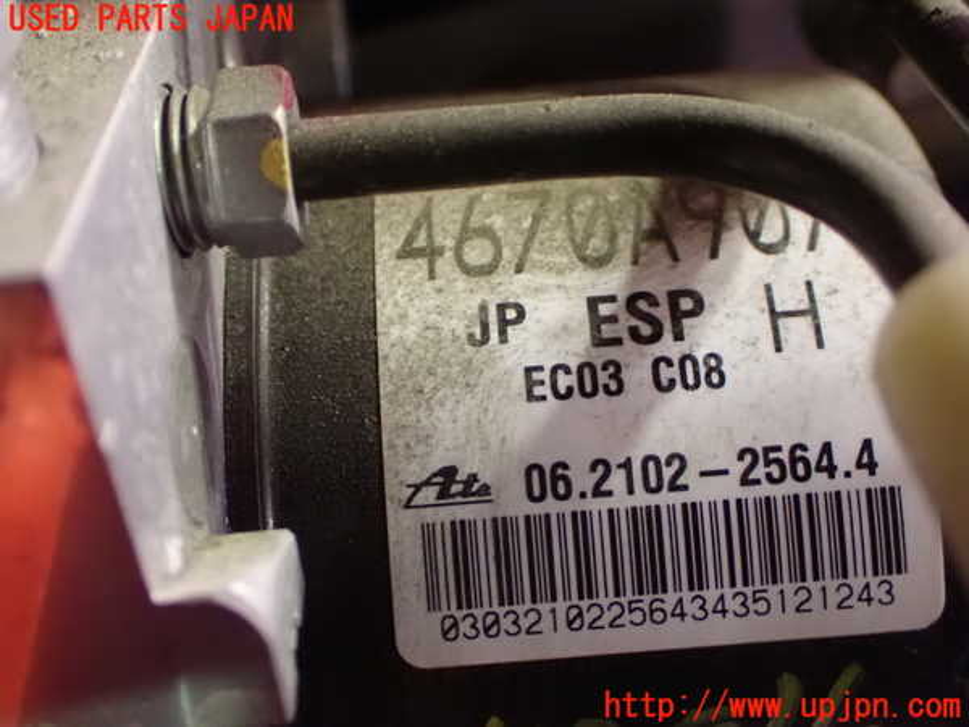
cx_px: 484
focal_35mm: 44
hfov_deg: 42.9
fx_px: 1232
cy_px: 364
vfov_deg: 32.9
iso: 1600
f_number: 2.9
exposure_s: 1/25
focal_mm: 7.84
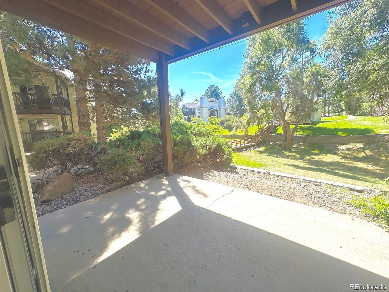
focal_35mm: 14
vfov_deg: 85.7
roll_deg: +2.2
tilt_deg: -7.9
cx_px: 194
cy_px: 146
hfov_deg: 102.1
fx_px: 157
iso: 40
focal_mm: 2.22
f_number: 2.2
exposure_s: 1/801
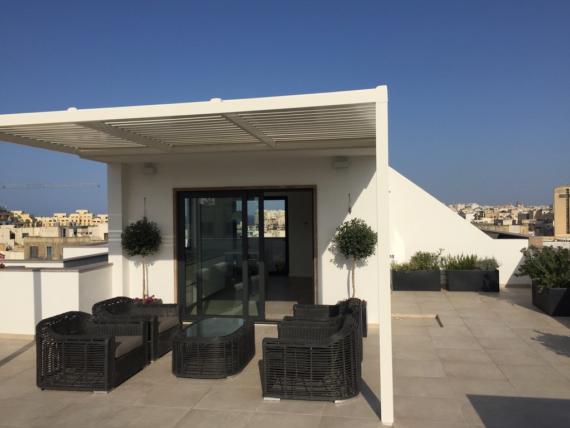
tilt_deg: +1.4
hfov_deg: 61.7
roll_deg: +0.0
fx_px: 478
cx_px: 285
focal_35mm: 29
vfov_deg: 48.2
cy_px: 214
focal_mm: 4.15
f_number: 2.2
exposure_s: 1/5650
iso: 32
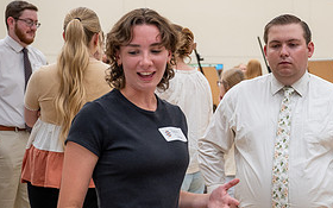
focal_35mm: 74
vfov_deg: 17.5
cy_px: 56
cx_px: 263
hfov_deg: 27.3
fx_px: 672
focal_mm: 35
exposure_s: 1/200
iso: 1000
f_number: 2.8
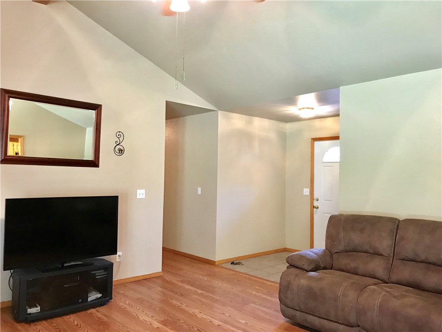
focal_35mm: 28
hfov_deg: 63.4
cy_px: 166
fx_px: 358
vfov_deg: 49.7
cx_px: 221
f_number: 1.8
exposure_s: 1/15
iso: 64
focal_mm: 3.99
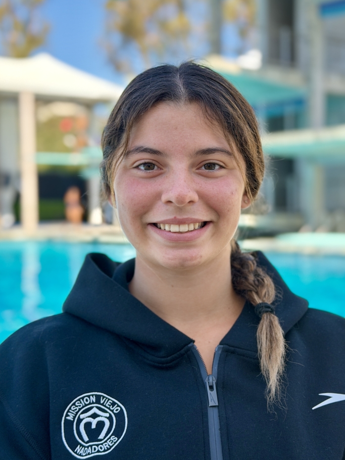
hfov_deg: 27.0
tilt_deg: -3.7
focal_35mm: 54
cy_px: 247
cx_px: 190
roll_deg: -0.8
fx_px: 717
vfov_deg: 35.5
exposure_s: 1/1167
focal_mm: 6.76
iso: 100
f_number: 1.78
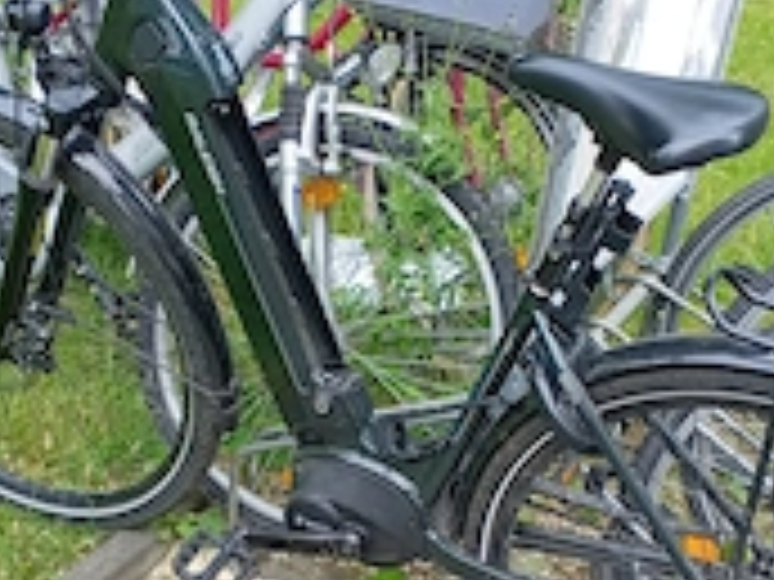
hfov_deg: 30.7
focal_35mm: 63
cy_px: 492
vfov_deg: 22.8
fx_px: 1409
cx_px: 346
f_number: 1.8
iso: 106
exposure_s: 1/100
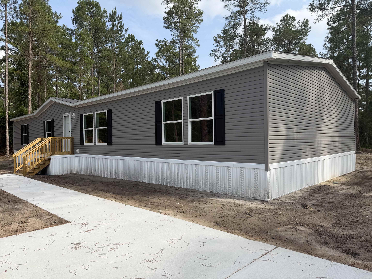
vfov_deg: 56.8
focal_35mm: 24
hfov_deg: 71.6
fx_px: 258
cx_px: 186
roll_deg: +1.2
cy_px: 140
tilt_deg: +0.7
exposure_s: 1/3953
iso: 80
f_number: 1.78
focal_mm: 6.76
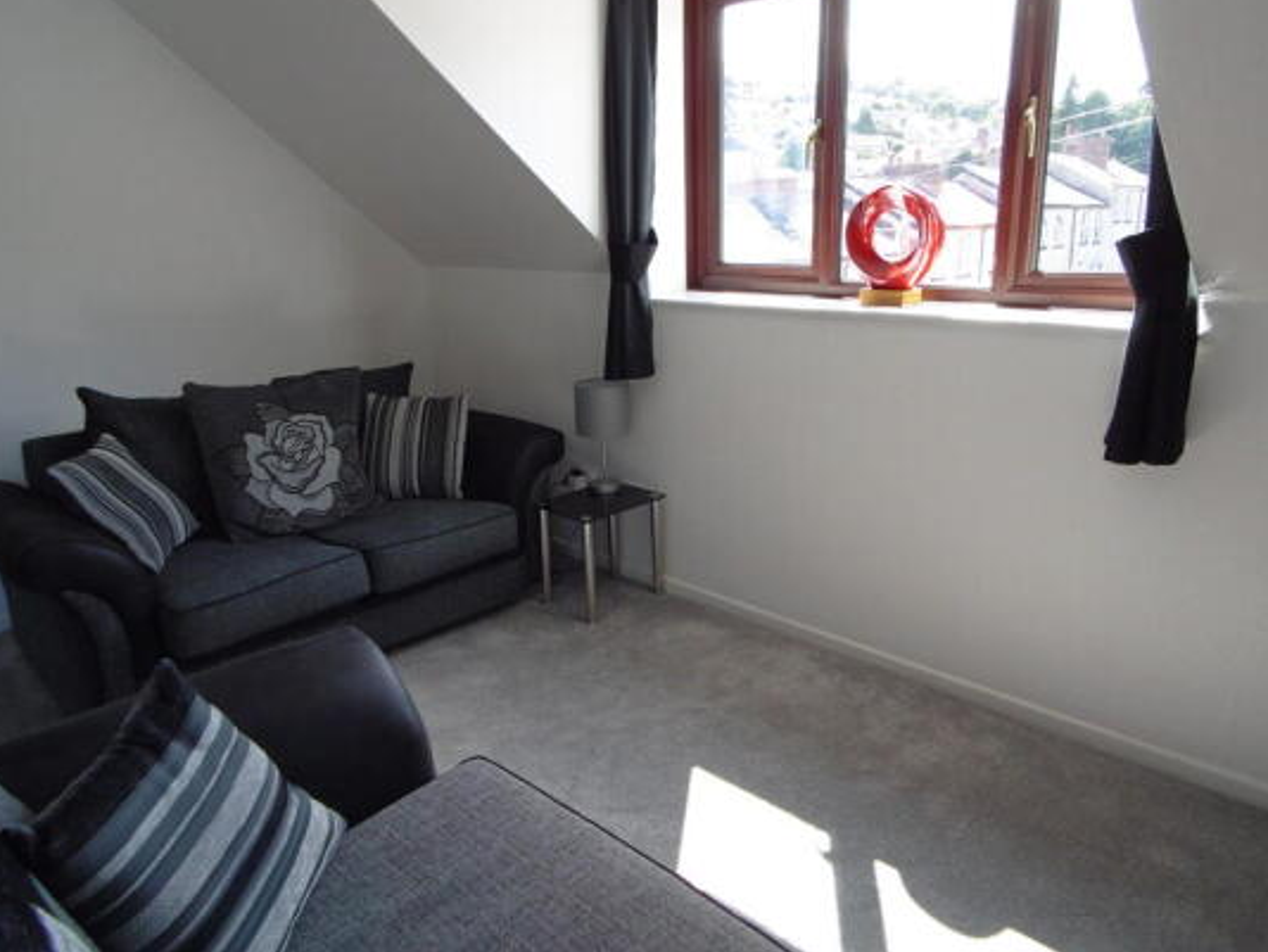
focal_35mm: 24
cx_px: 638
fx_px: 880
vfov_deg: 56.8
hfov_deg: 71.6
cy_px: 448
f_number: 3
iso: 100
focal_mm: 4
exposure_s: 1/125
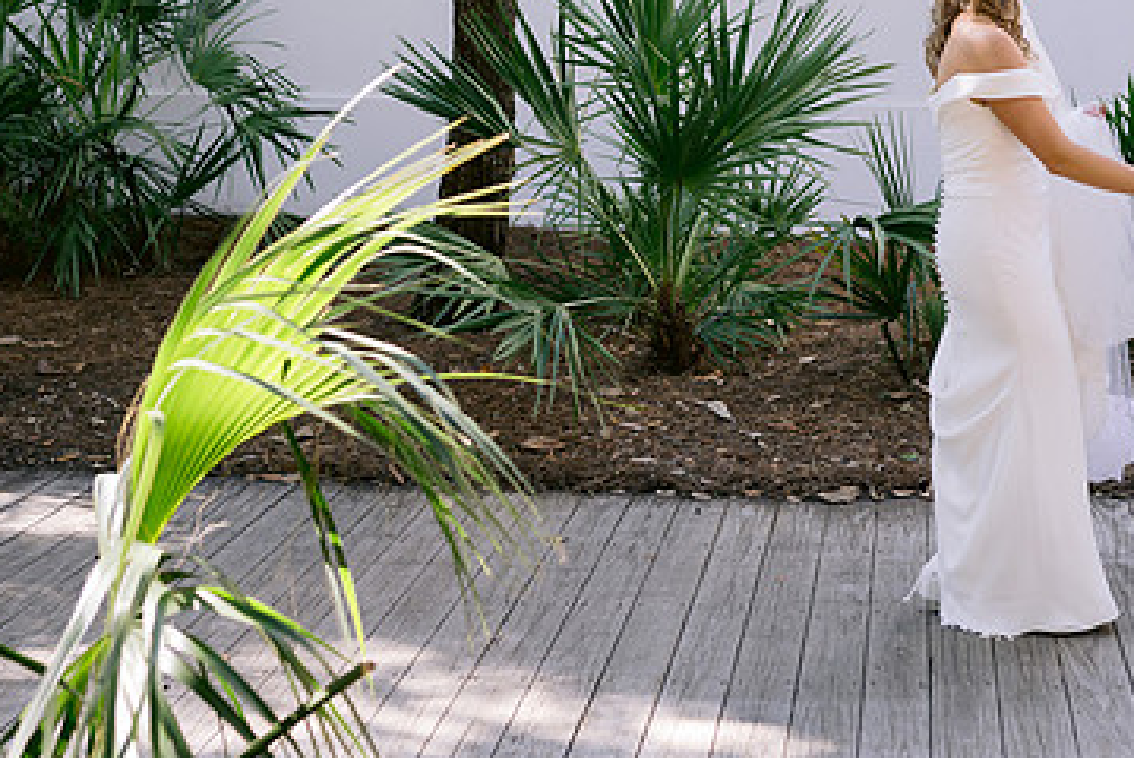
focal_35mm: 71
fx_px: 2238
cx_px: 848
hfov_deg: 28.0
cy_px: 58
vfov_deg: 18.9
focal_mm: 35
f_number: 2.8
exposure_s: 1/200
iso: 200
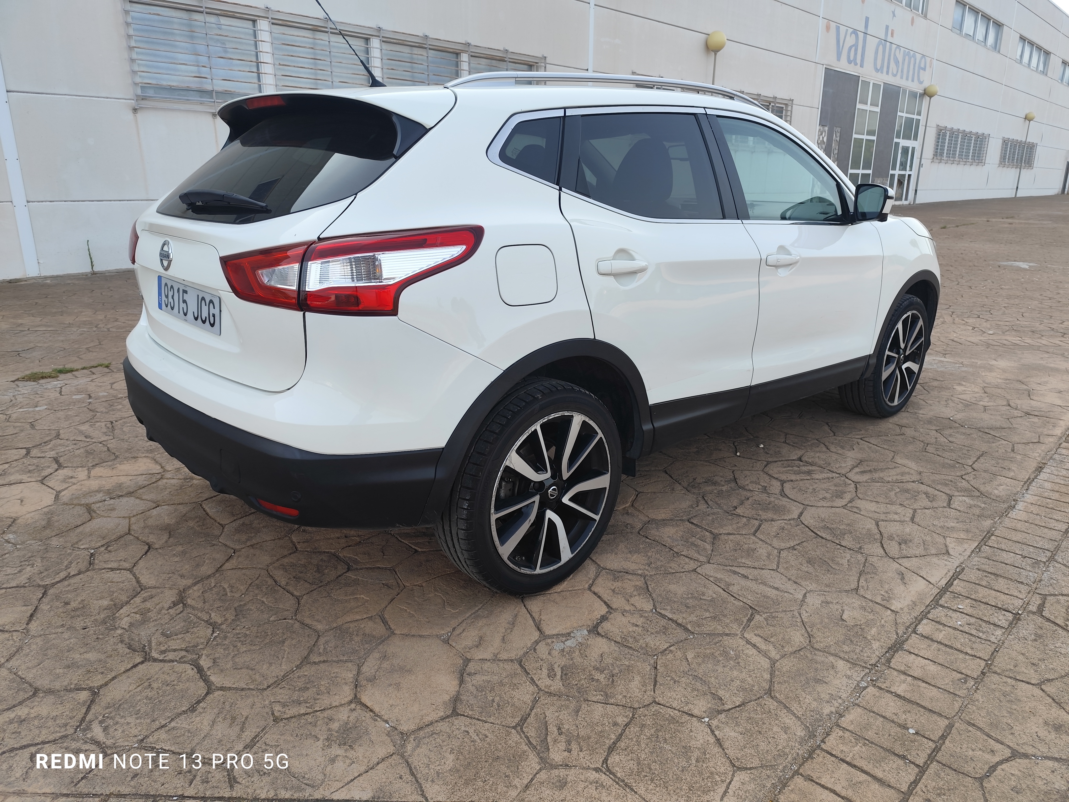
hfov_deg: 73.9
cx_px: 534
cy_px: 401
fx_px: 710
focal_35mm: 23
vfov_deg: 58.9
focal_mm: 6.14
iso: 50
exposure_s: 1/268
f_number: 1.65
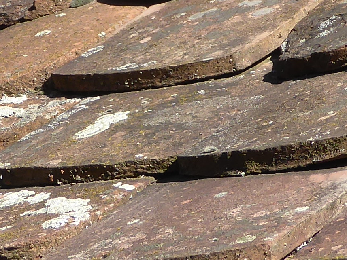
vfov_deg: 5.3
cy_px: 95
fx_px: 2807
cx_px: 135
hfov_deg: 7.1
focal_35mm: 280
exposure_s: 1/250
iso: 80
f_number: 4.2
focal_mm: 10.3
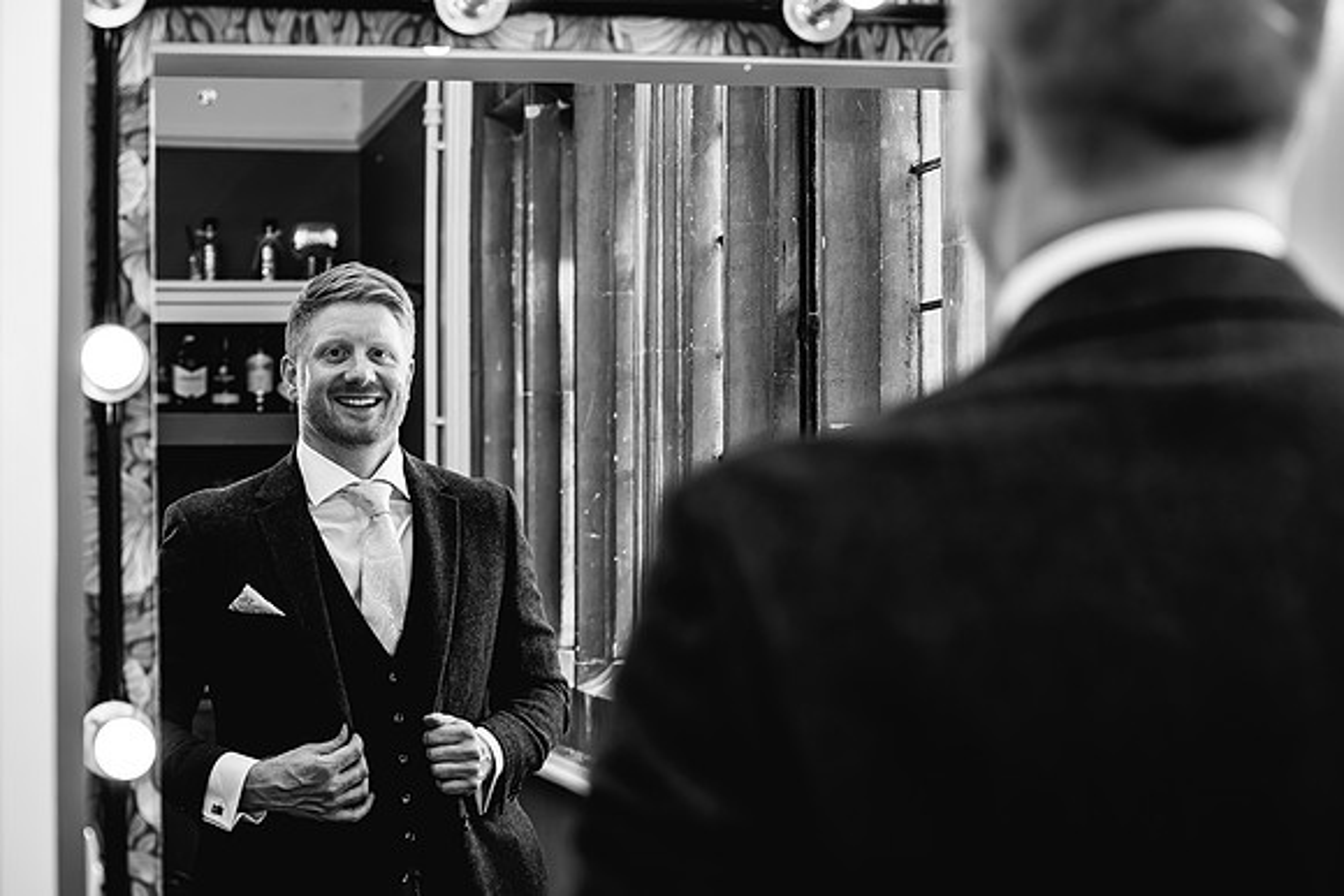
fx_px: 2697
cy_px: 448
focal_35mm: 72
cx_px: 672
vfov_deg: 18.9
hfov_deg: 28.0
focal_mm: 70
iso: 640
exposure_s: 1/200
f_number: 4
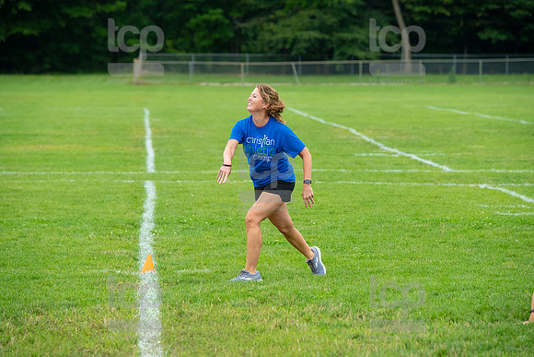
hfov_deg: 10.3
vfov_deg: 6.9
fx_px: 2967
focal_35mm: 200
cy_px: 178
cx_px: 267
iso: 1250
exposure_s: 1/1000
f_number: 5.6
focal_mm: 200
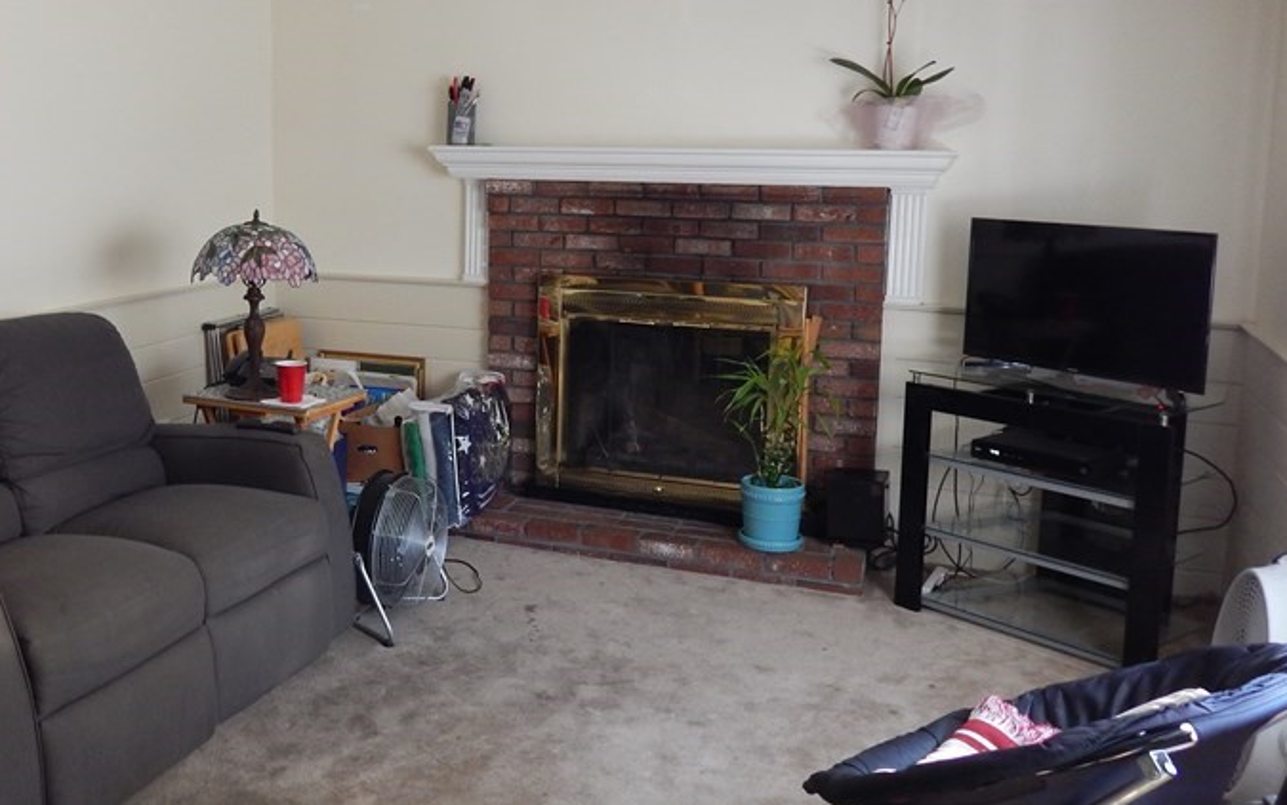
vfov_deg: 34.3
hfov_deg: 51.2
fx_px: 1298
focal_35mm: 37
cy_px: 307
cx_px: 378
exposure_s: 1/30
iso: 220
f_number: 3
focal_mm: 4
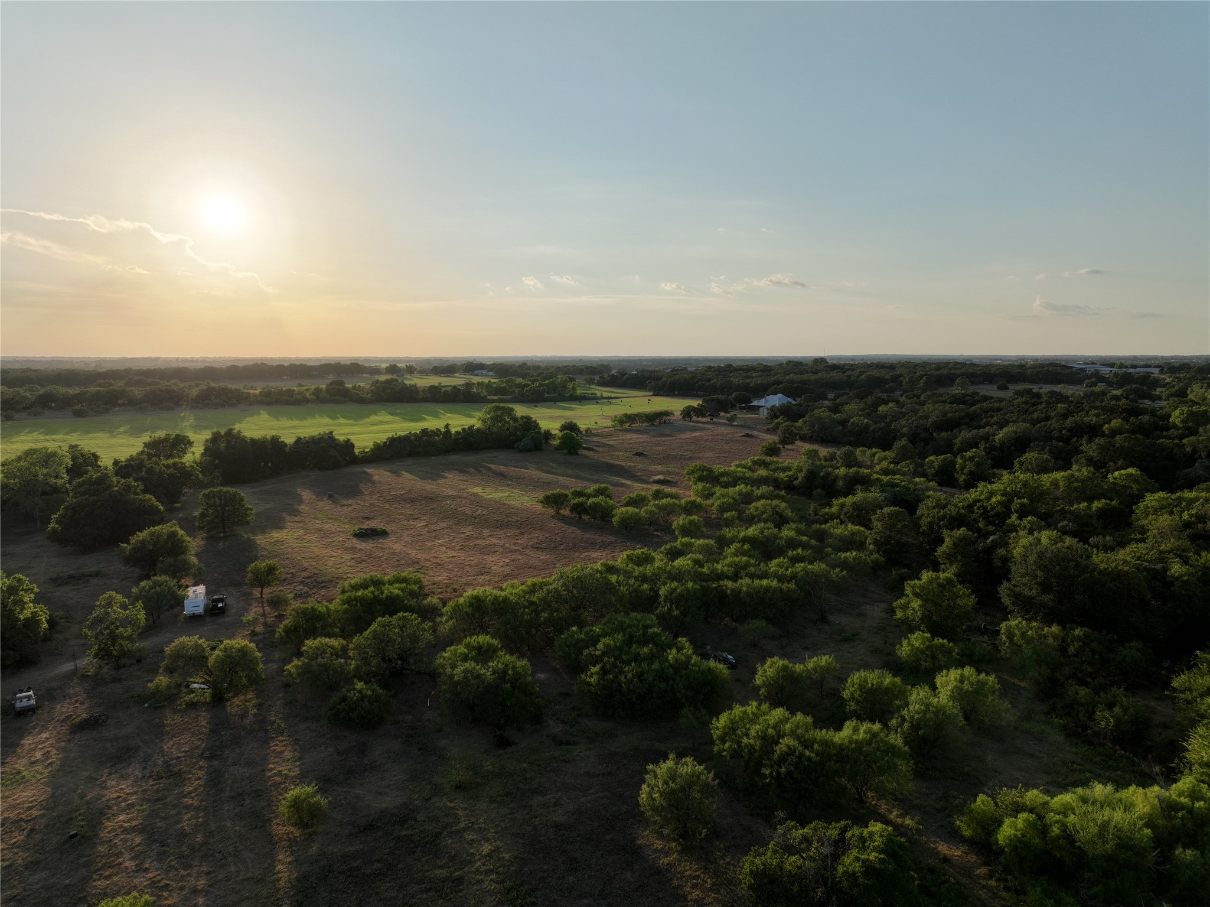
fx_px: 839
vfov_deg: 56.8
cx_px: 605
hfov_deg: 71.6
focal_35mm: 24
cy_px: 454
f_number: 2.8
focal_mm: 12.29
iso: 200
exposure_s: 1/800
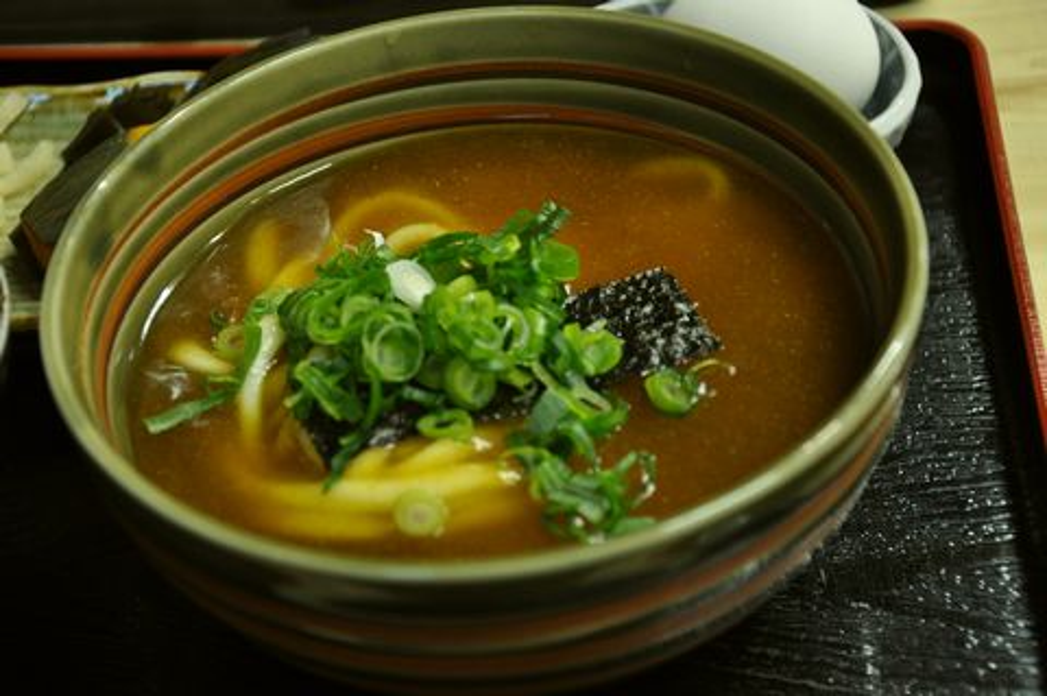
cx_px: 524
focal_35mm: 68
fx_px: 1961
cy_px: 348
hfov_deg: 29.9
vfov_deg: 20.1
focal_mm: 45
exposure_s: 1/6
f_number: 4.8
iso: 800
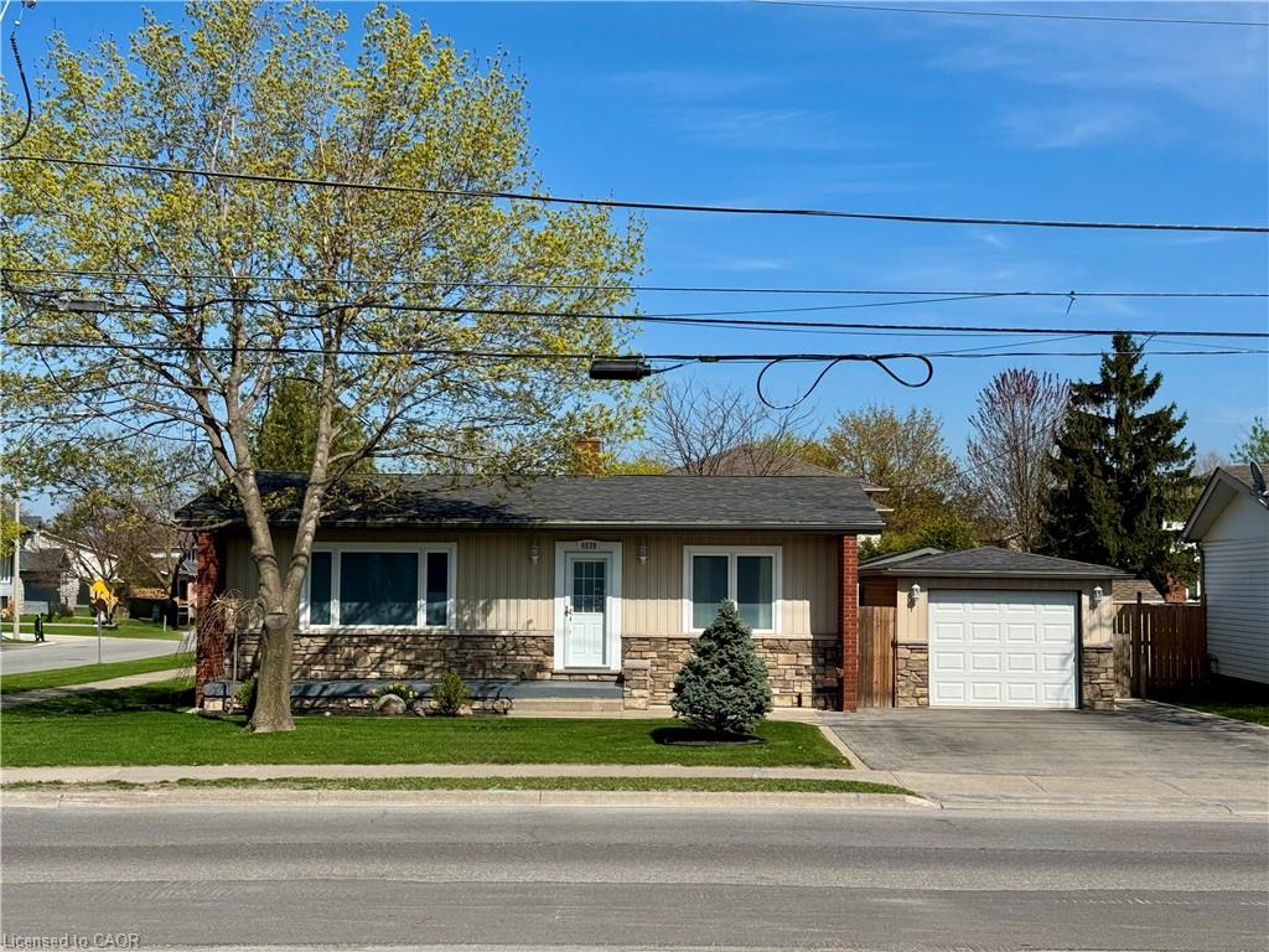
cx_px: 634
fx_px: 1760
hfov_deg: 39.7
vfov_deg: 30.3
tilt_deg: +3.6
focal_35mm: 48
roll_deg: -1.2
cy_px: 476
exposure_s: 1/7092
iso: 80
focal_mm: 6.76
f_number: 1.78
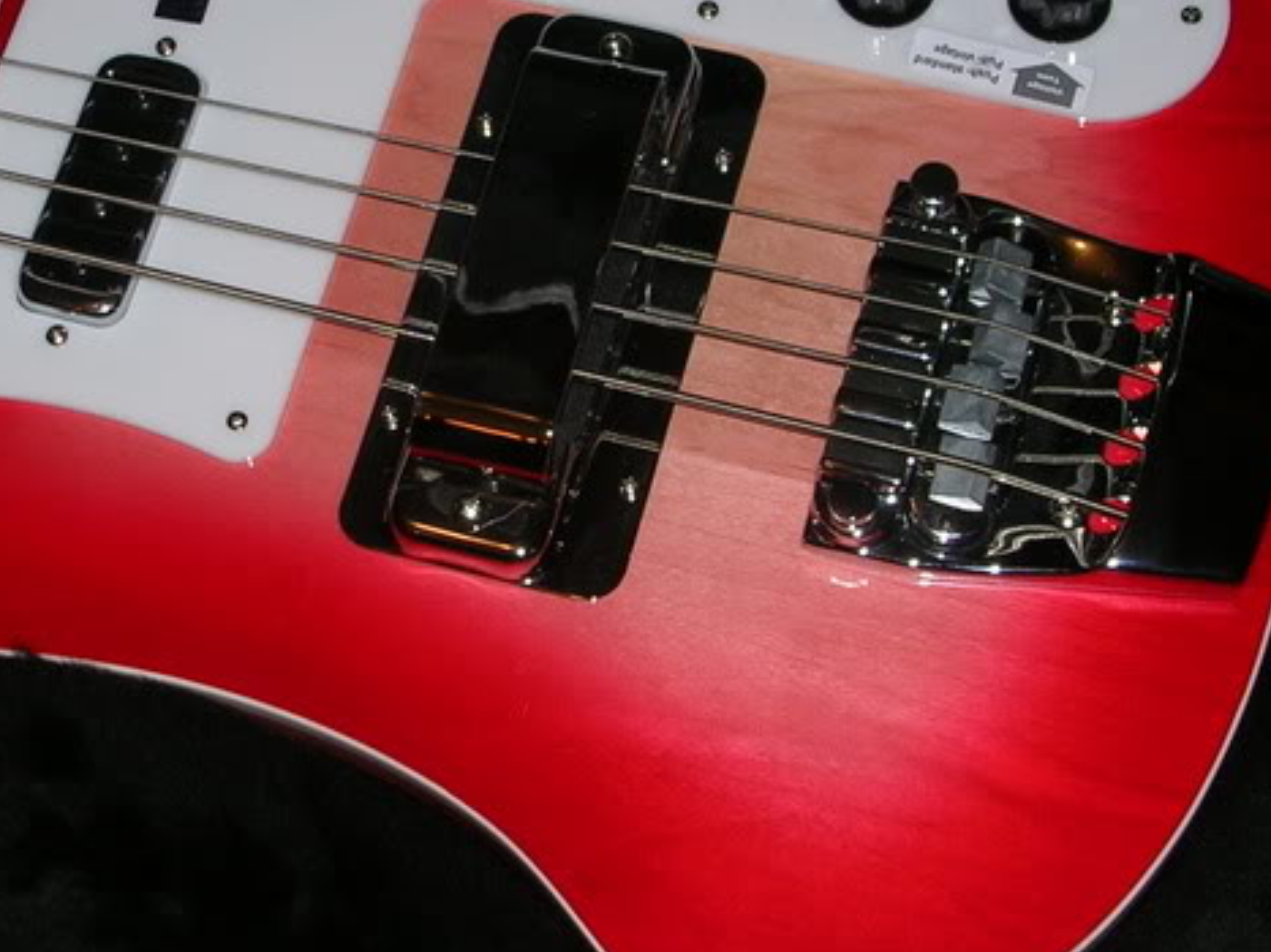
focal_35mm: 96
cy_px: 272
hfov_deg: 20.3
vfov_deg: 15.3
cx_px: 378
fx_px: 3524
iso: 50
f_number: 3.3
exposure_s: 1/60.1
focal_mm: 8.5
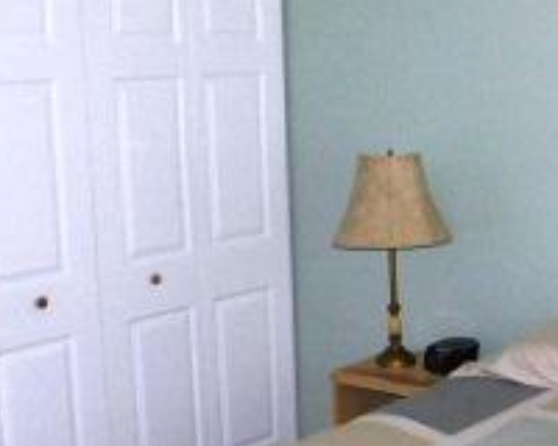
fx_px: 1189
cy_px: 301
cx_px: 458
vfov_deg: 21.2
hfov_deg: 25.9
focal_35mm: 72
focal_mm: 4
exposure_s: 1/30
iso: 200
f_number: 3
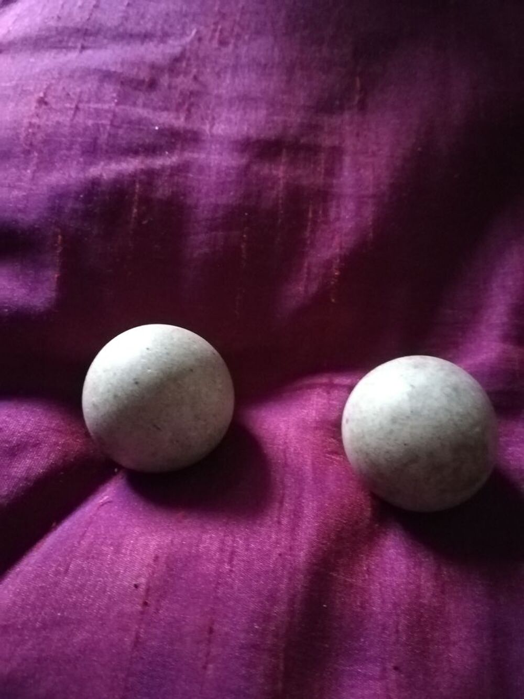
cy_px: 350
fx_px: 525
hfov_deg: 53.1
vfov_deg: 67.3
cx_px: 262
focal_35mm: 26
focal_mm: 3.83
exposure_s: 1/14.3
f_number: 2.2
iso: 3200
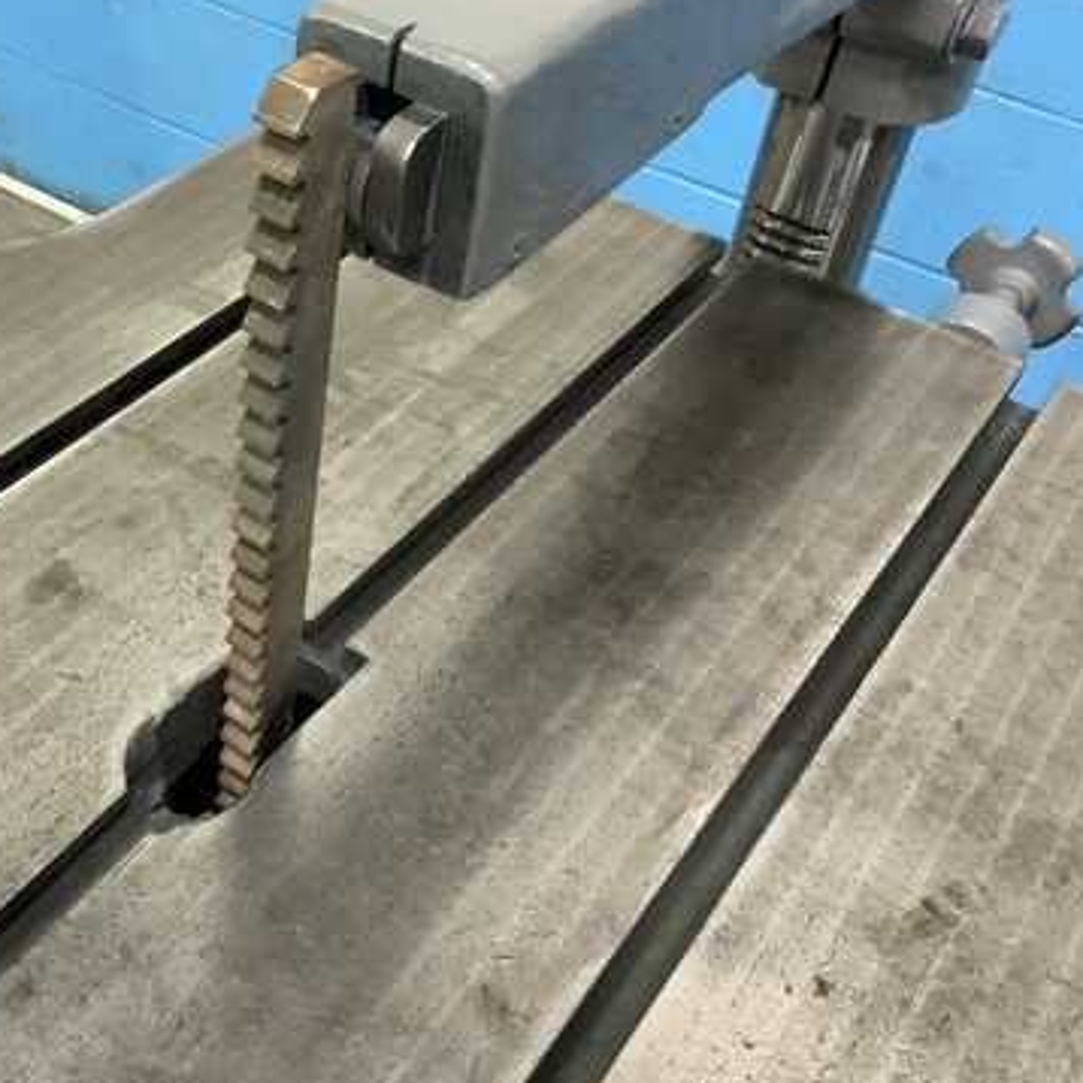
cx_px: 284
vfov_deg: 39.1
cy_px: 454
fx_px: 1522
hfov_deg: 38.3
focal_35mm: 43
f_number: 1.8
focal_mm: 3
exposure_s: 1/40
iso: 200
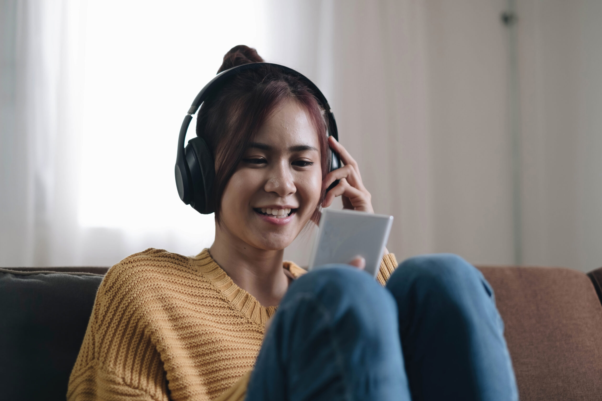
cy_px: 203
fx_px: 903
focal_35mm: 54
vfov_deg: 25.1
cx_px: 304
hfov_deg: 36.9
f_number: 1.4
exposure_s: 1/220
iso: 400
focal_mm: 35
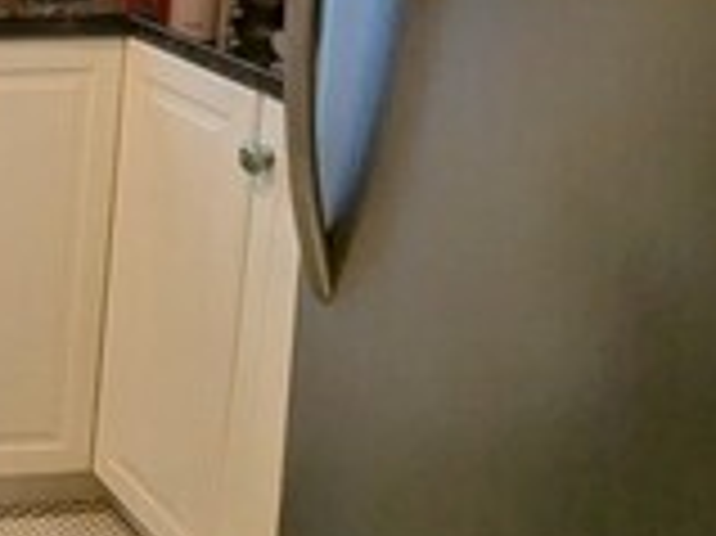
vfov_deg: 21.1
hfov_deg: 21.3
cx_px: -509
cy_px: -5
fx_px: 1385
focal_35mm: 67
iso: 111
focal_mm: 2.35
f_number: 2.2
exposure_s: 1/40
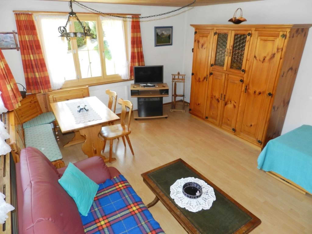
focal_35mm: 23
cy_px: 117
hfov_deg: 73.9
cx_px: 156
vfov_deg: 58.9
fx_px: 207
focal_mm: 4
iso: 160
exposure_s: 1/30
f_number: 3.4
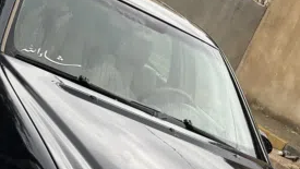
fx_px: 971
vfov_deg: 9.9
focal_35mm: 122
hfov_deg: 17.6
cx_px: 145
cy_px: 177
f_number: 2.8
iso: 80
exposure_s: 1/121
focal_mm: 9
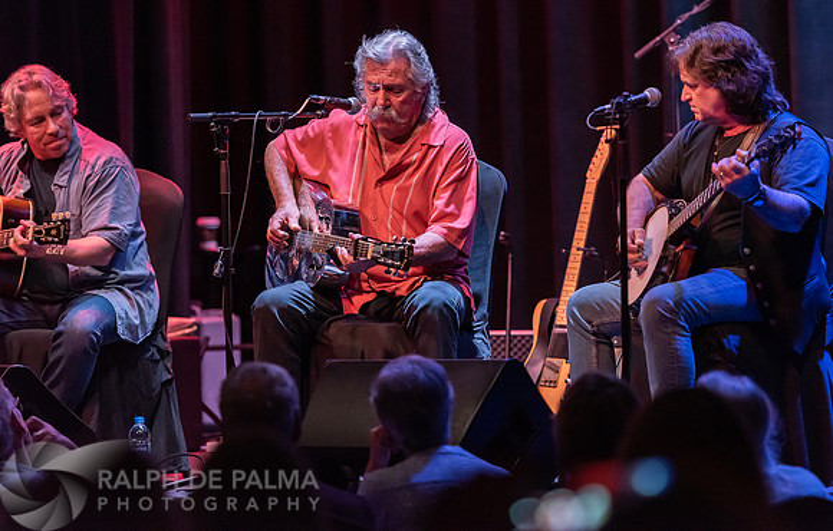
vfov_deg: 7.2
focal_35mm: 185
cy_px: 214
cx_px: 474
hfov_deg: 11.3
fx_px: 4219
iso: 1600
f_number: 3.2
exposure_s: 1/160
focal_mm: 160
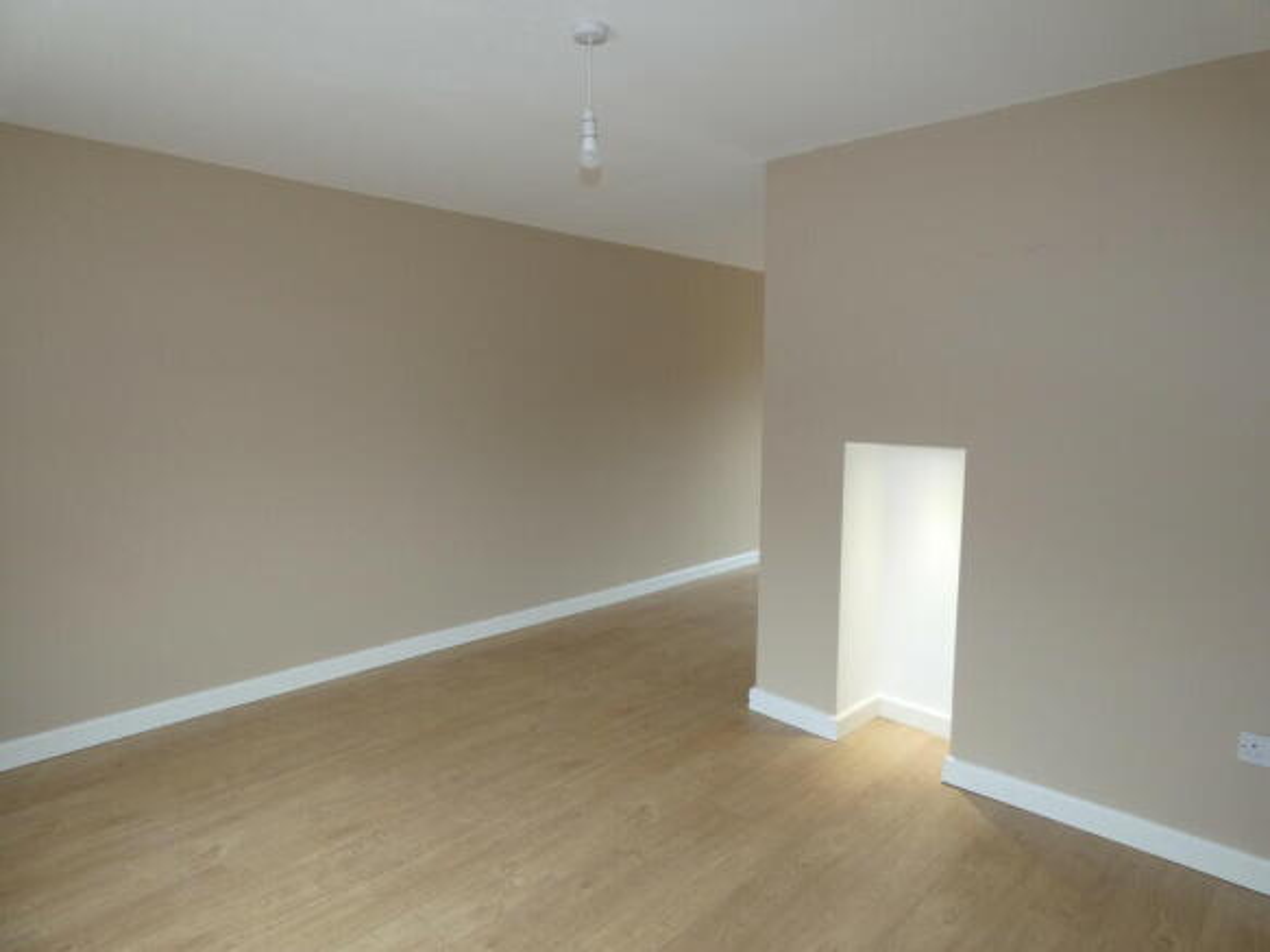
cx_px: 635
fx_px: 734
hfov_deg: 81.8
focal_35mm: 20
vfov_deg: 66.0
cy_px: 476
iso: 125
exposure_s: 1/60
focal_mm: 3.6
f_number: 2.8
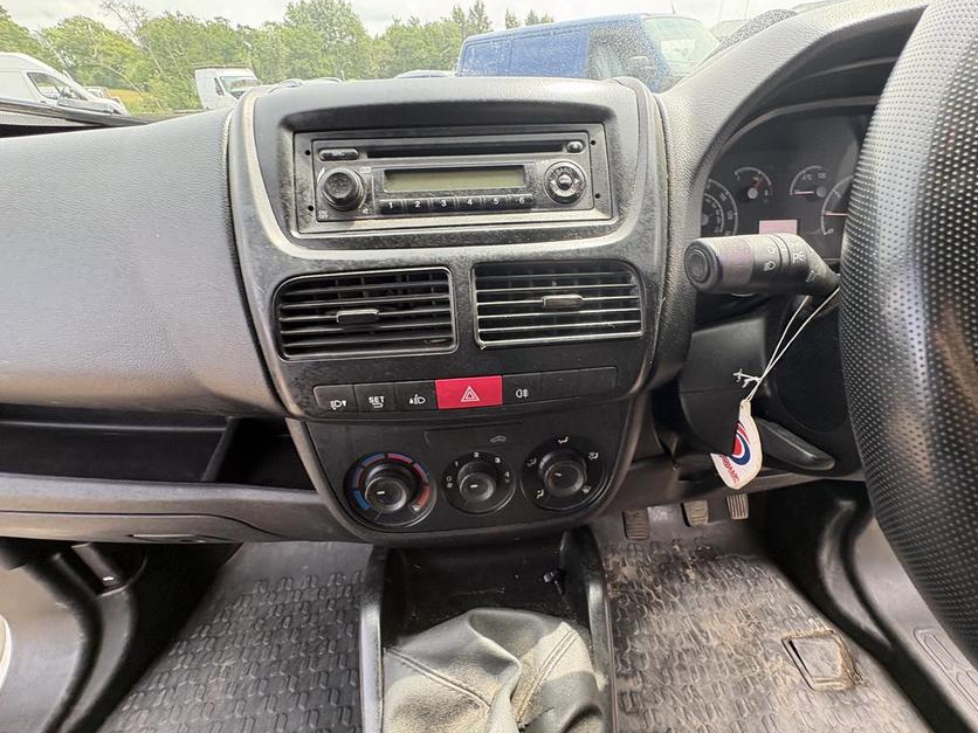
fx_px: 424
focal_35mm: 15
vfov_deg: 81.7
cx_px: 505
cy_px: 359
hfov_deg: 98.1
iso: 125
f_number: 2.2
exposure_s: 1/108
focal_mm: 2.22
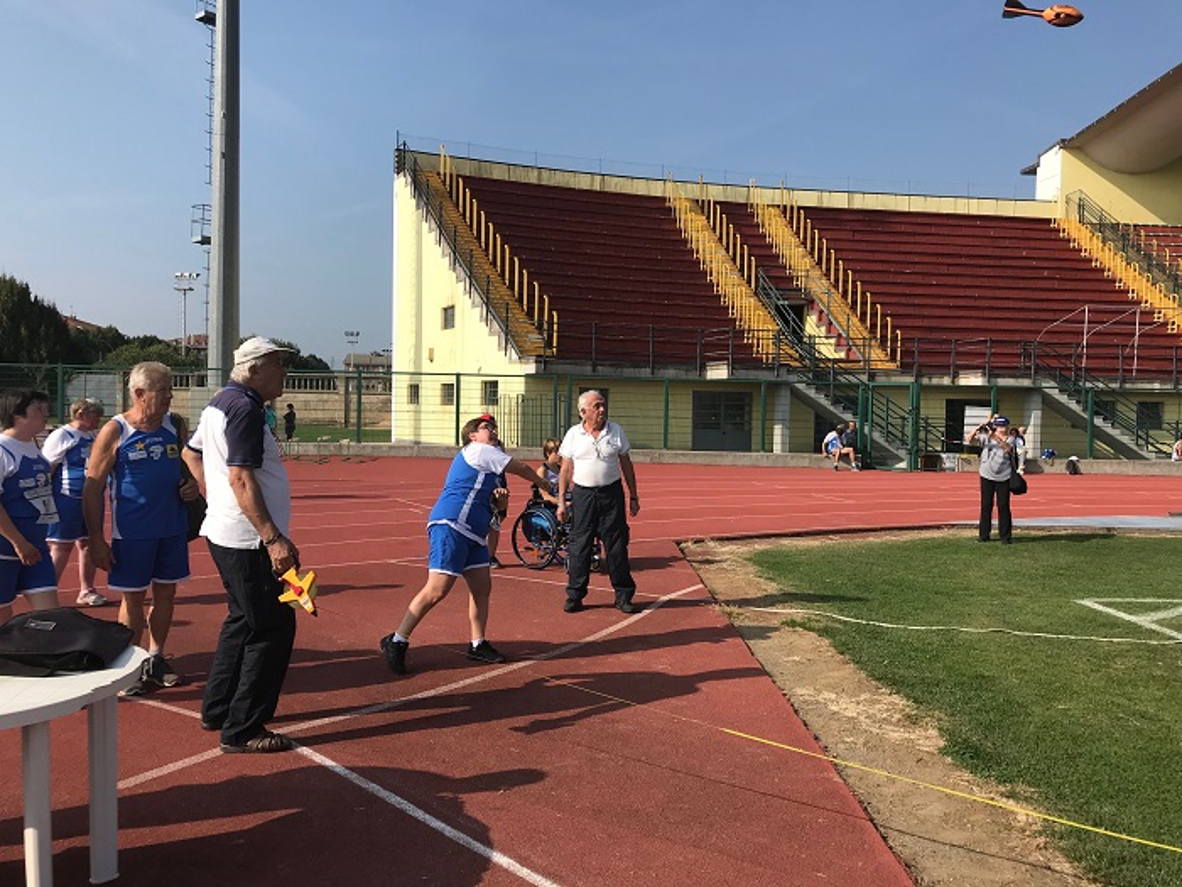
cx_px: 591
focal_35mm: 28
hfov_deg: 63.4
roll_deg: -0.8
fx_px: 956
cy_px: 444
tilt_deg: -0.2
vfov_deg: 49.7
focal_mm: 3.99
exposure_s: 1/2179
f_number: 1.8
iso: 20
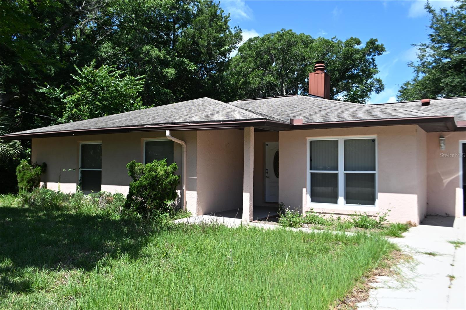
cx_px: 233
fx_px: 349
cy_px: 155
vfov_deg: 47.9
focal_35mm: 27
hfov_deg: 67.4
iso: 100
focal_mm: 18
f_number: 8
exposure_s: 1/200
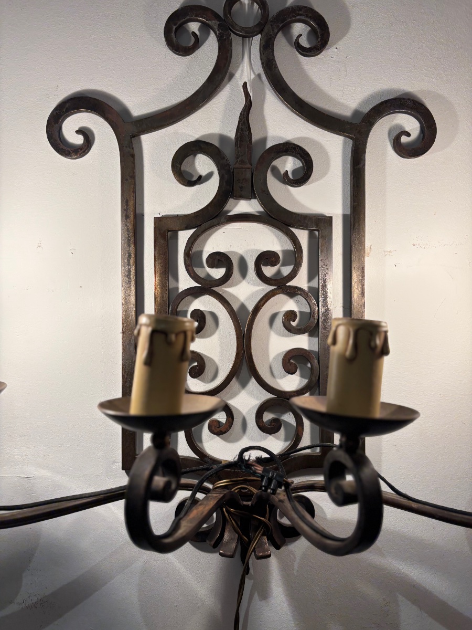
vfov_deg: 67.3
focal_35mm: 26
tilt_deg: +0.0
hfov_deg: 53.1
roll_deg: -0.5
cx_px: 236
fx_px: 473
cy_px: 315
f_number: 1.6
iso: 50
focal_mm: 5.96
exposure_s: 1/100
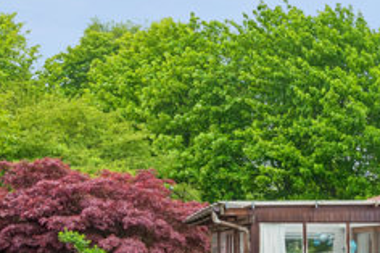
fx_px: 643
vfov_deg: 21.5
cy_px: 251
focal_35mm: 61
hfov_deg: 24.2
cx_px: 599
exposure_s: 1/25
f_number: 10
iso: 200
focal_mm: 18
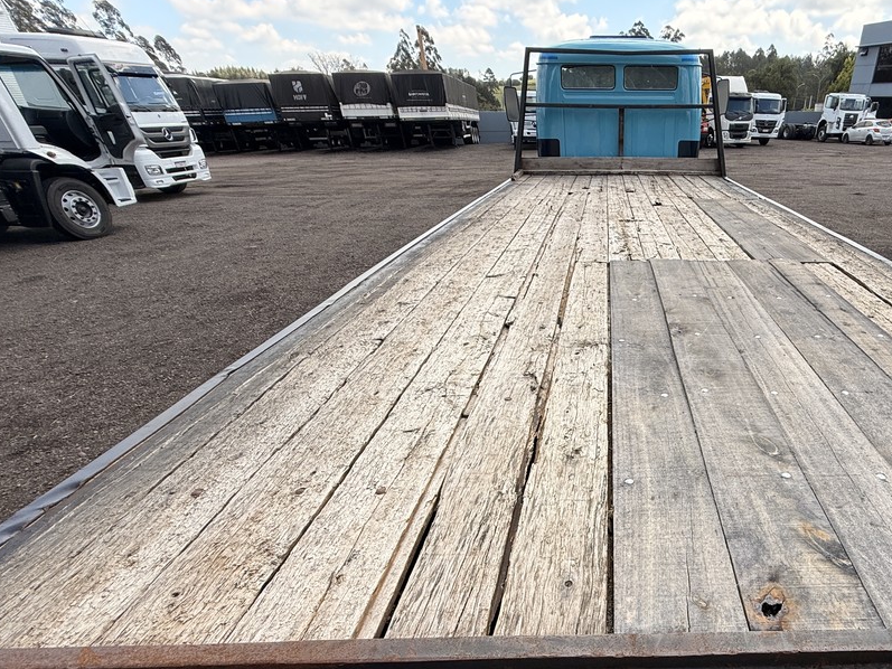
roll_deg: -0.2
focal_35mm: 20
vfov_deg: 63.6
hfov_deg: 77.9
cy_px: 468
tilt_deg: -35.2
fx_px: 515
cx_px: 625
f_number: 2.2
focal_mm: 2.22
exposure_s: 1/1017
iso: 50
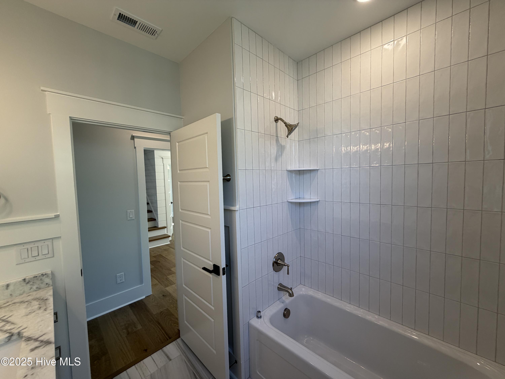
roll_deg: +1.6
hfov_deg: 102.1
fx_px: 204
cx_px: 252
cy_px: 190
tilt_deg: -3.3
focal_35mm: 14
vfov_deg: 85.7
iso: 100
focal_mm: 2.22
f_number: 2.2
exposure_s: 1/120
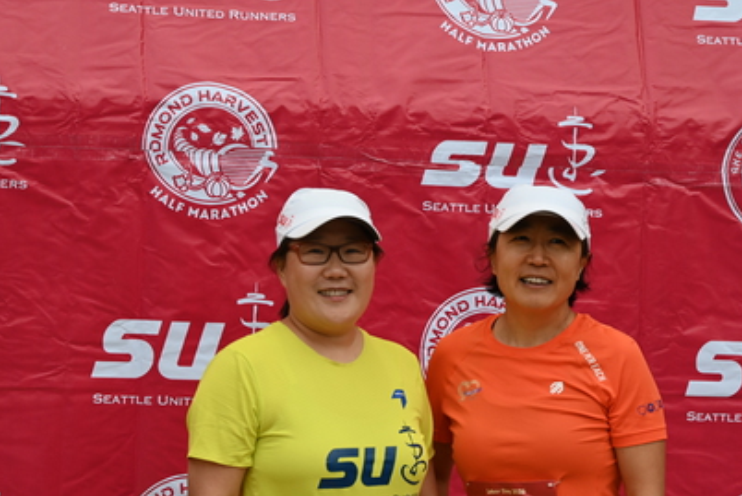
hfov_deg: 16.6
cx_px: 415
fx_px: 2538
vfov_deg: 11.2
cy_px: 324
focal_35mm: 123
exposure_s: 1/125
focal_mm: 90
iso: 640
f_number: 6.3
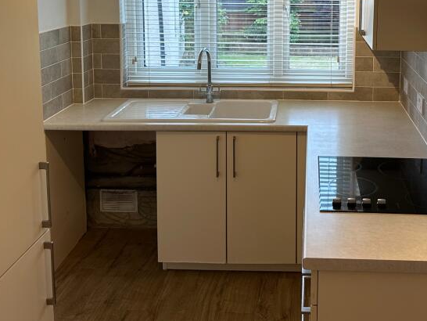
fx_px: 555
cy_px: 44
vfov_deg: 31.0
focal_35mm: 45
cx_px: 295
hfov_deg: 41.4
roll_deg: -0.6
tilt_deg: -7.5
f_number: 1.78
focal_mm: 6.86
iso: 100
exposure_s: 1/100
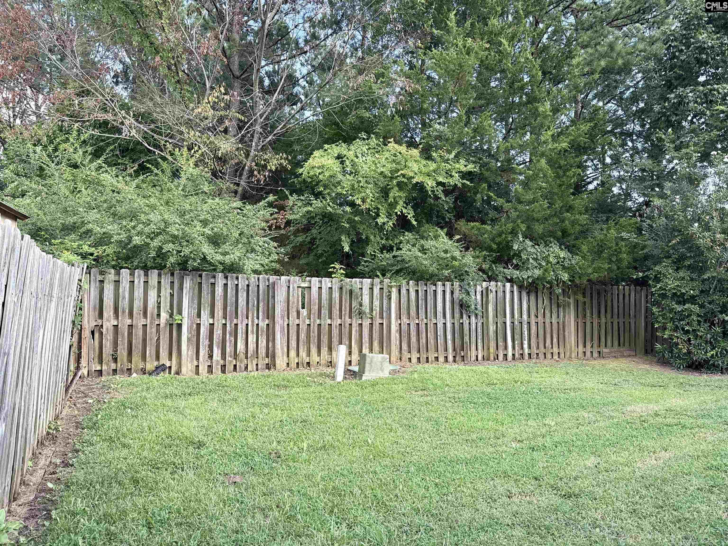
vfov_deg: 56.8
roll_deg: -1.1
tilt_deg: +2.3
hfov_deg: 71.6
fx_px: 505
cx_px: 364
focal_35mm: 24
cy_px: 273
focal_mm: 6.76
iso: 64
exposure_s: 1/259
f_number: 1.78
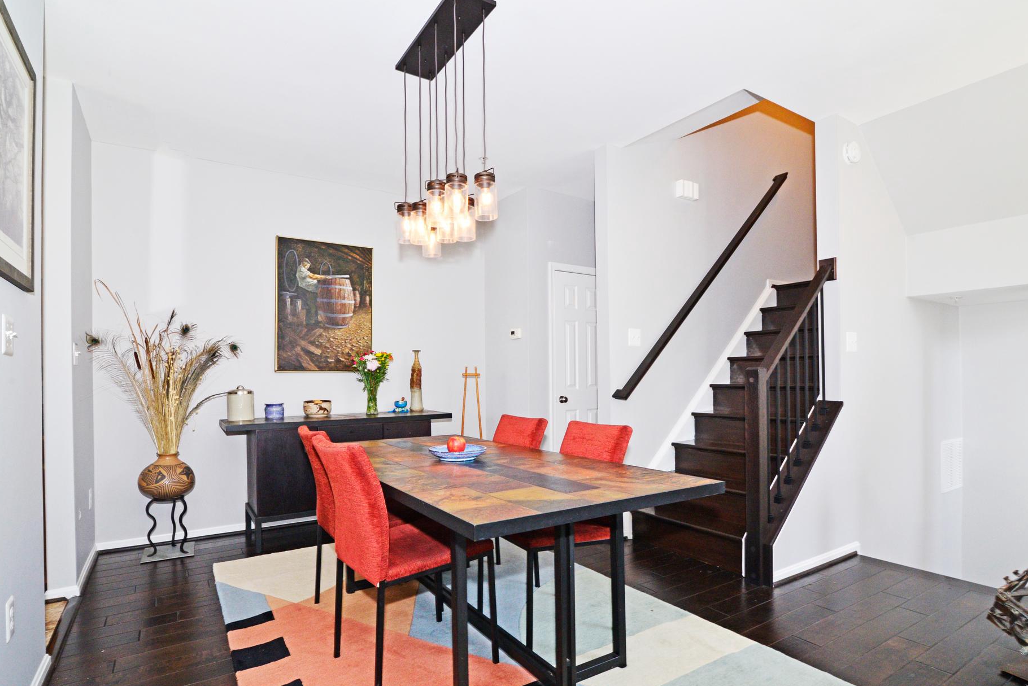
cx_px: 491
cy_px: 375
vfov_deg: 67.3
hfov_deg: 89.9
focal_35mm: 18
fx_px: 514
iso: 1600
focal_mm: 16
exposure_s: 1/80
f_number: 10
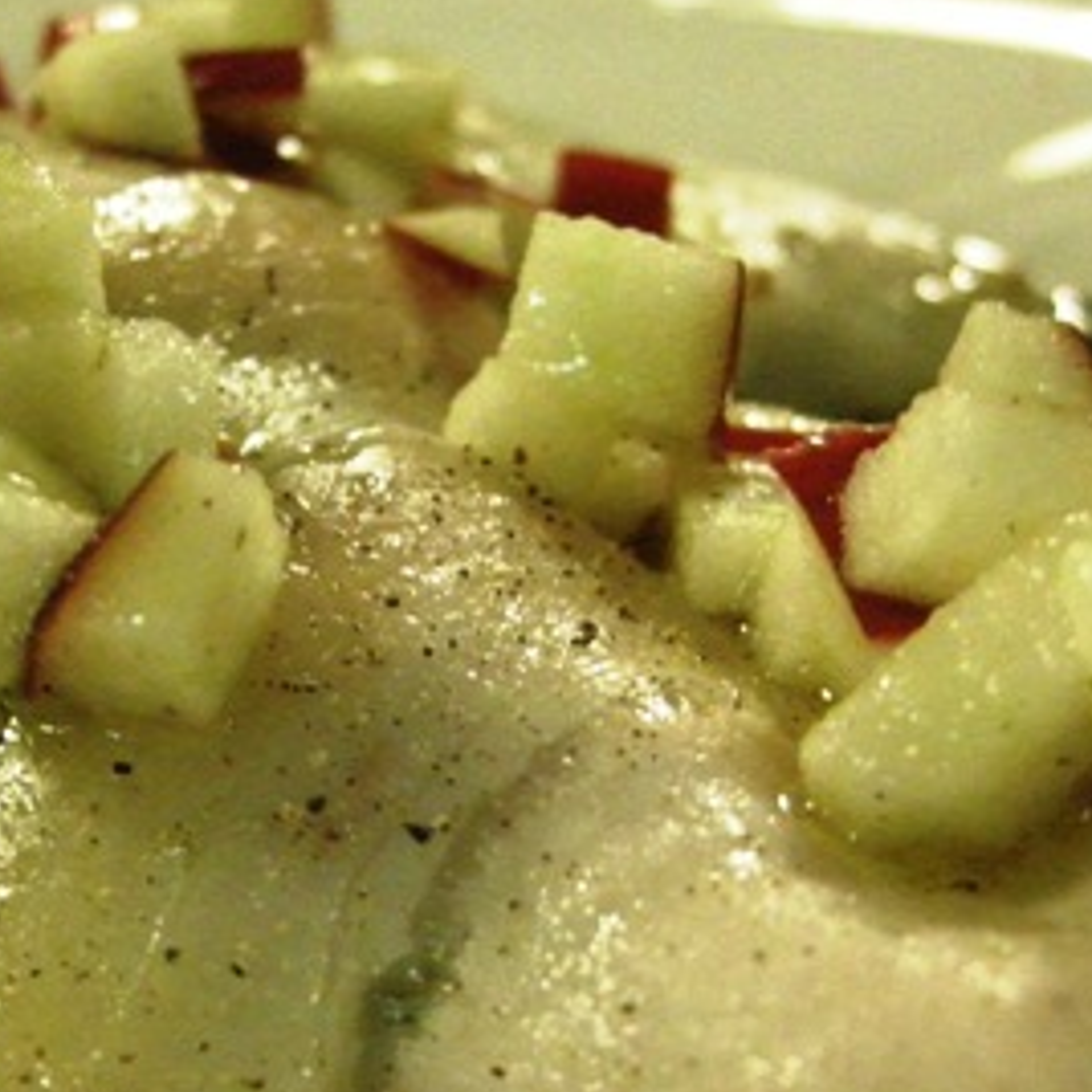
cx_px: 465
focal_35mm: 76
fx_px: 2712
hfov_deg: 22.7
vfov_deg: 22.5
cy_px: 860
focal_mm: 7.5
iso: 1600
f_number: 2.7
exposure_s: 1/31.1
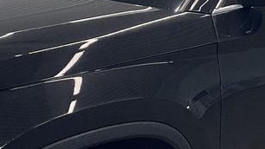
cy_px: 105
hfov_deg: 17.3
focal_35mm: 124
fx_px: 871
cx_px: 117
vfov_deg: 9.8
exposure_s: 1/100
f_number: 1.8
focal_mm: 3
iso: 50
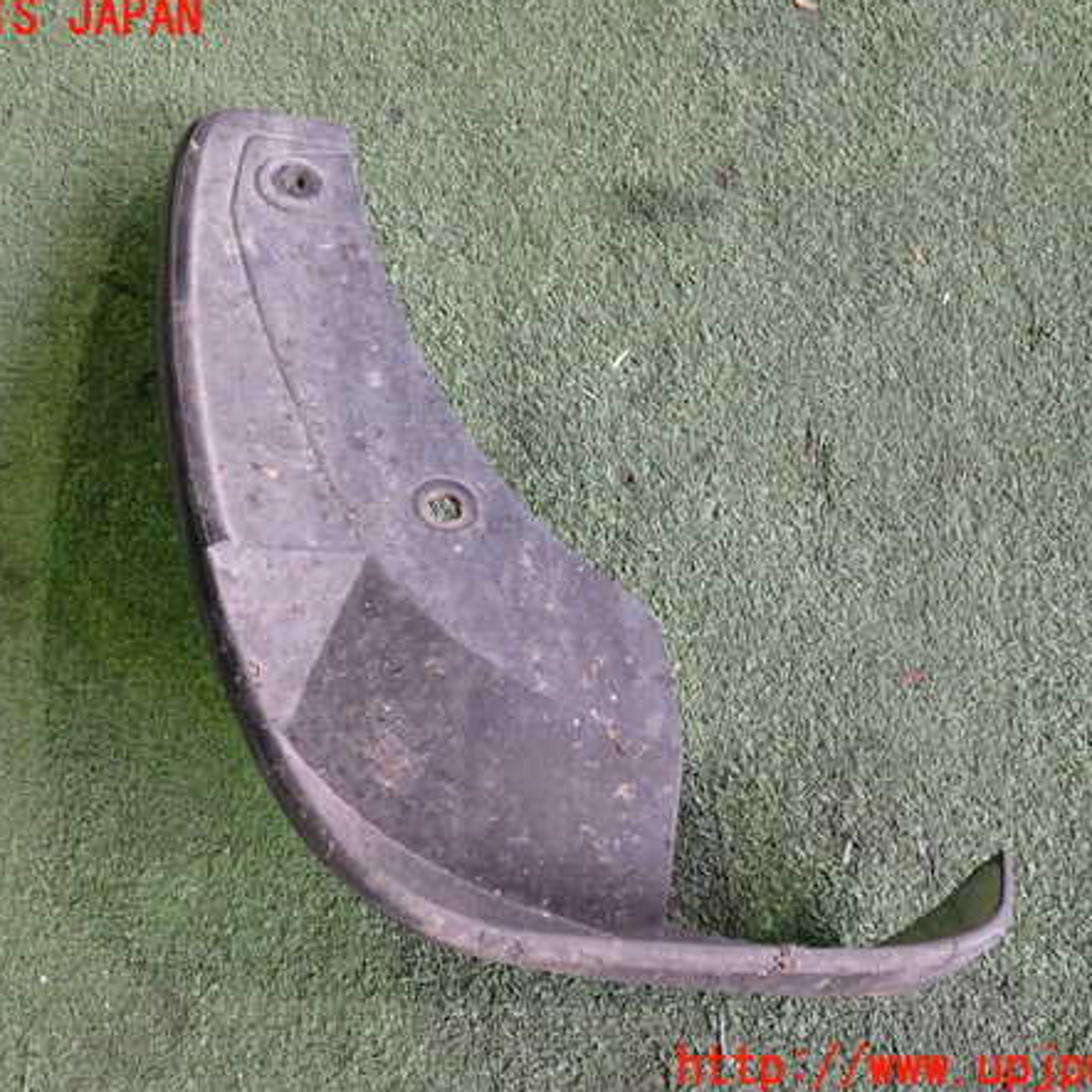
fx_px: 1285
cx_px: 494
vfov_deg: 46.0
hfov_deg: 46.0
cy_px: 544
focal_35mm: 36
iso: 320
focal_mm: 5.4
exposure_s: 1/30
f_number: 2.3
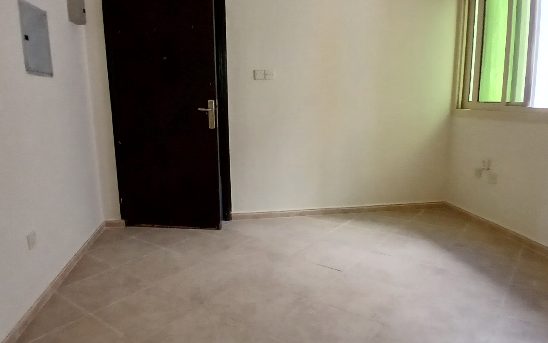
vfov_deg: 47.6
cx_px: 243
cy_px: 166
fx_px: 388
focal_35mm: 26
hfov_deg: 70.2
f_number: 2.2
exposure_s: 1/33.3
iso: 125
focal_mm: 1.4
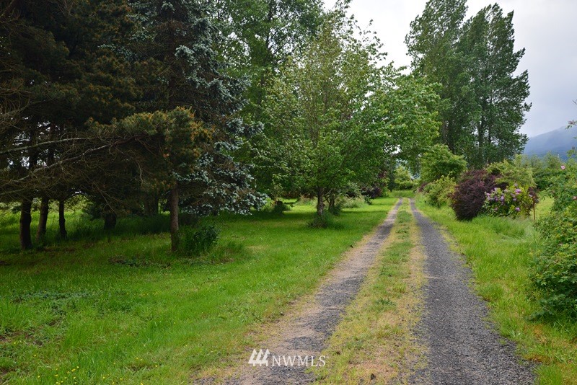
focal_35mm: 36
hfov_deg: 53.1
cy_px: 192
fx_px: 577
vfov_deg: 36.9
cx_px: 288
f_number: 10
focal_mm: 36
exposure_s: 1/320
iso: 1000
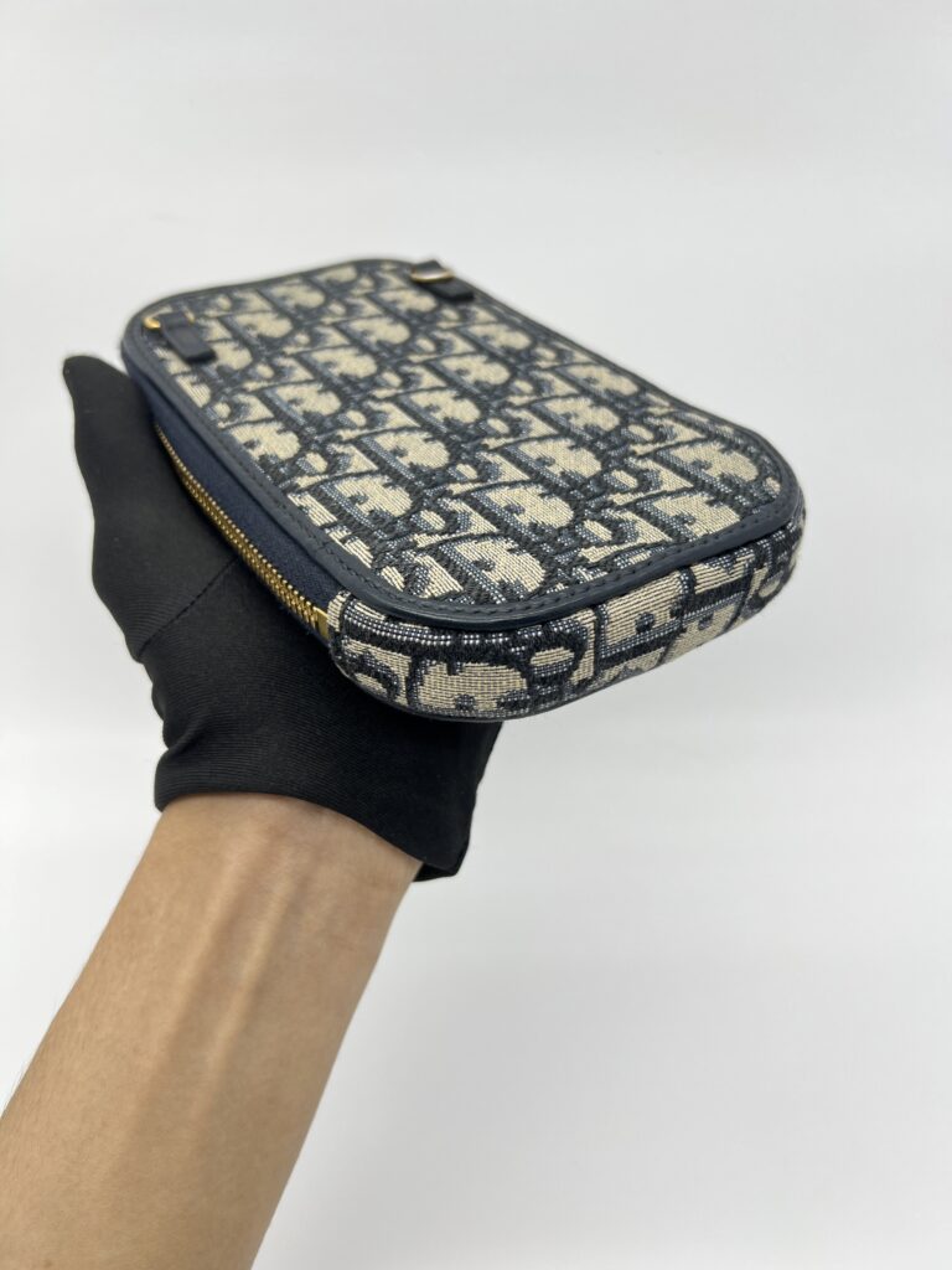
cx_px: 476
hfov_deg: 53.1
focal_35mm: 26
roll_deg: +1.8
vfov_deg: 67.3
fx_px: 953
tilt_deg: -36.2
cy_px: 635
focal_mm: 5.7
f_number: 1.5
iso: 32
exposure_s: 1/106
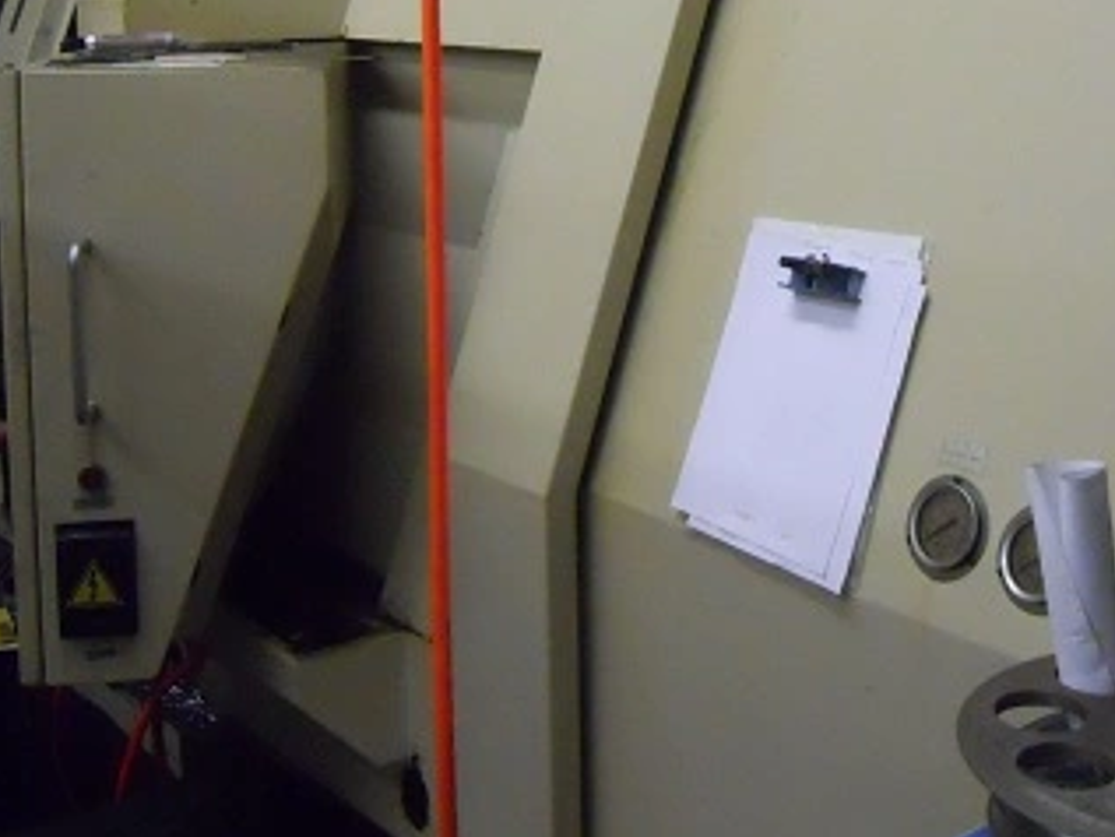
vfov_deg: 26.6
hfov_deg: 35.9
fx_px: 1708
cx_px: 711
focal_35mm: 53
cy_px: 84
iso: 800
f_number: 2.7
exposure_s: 1/80
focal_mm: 5
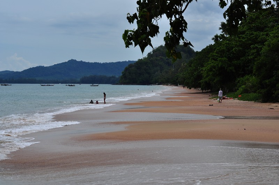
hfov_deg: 22.7
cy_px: 92
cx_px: 140
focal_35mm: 90
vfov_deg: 15.1
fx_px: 697
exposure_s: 1/1000
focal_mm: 60
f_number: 8
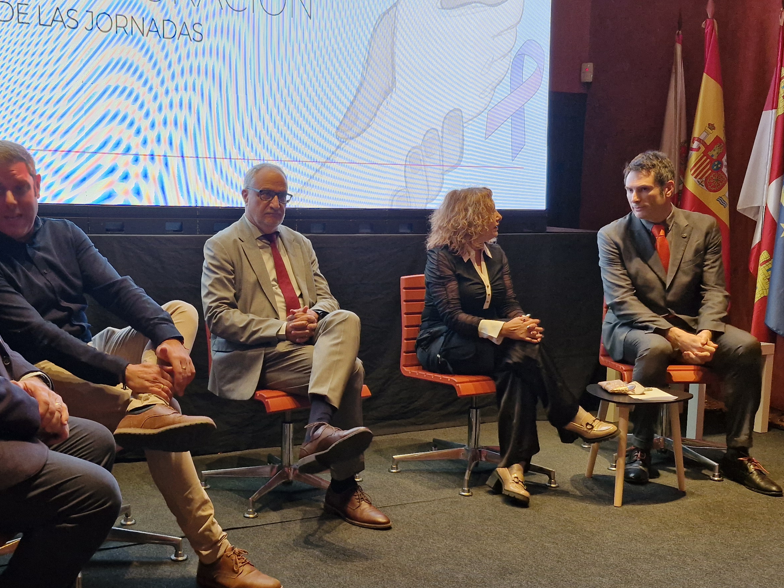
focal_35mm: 39
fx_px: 883
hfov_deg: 47.2
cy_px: 317
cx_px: 274
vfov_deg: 36.8
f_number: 1.8
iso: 400
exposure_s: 1/100
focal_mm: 5.54
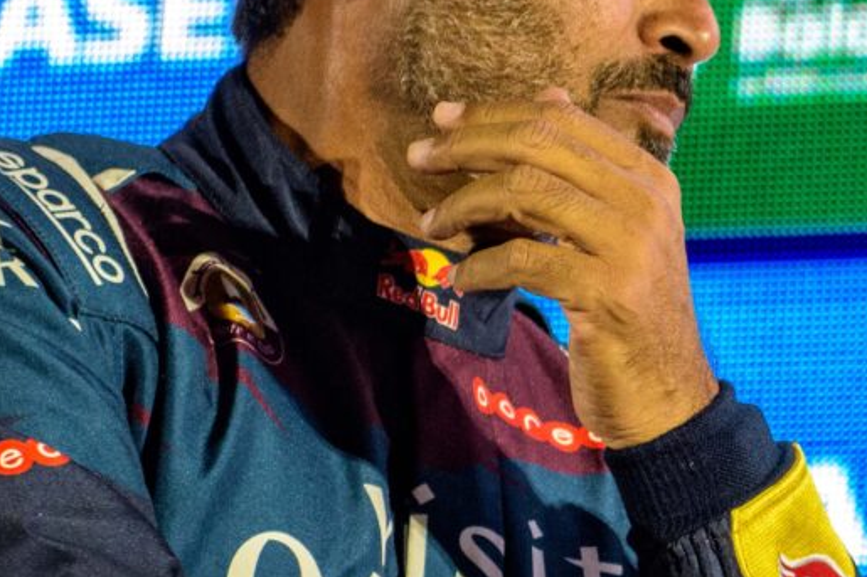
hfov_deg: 5.9
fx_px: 8378
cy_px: 440
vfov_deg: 3.9
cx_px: 1286
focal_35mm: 348
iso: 1250
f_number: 2.8
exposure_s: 1/640
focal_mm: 70
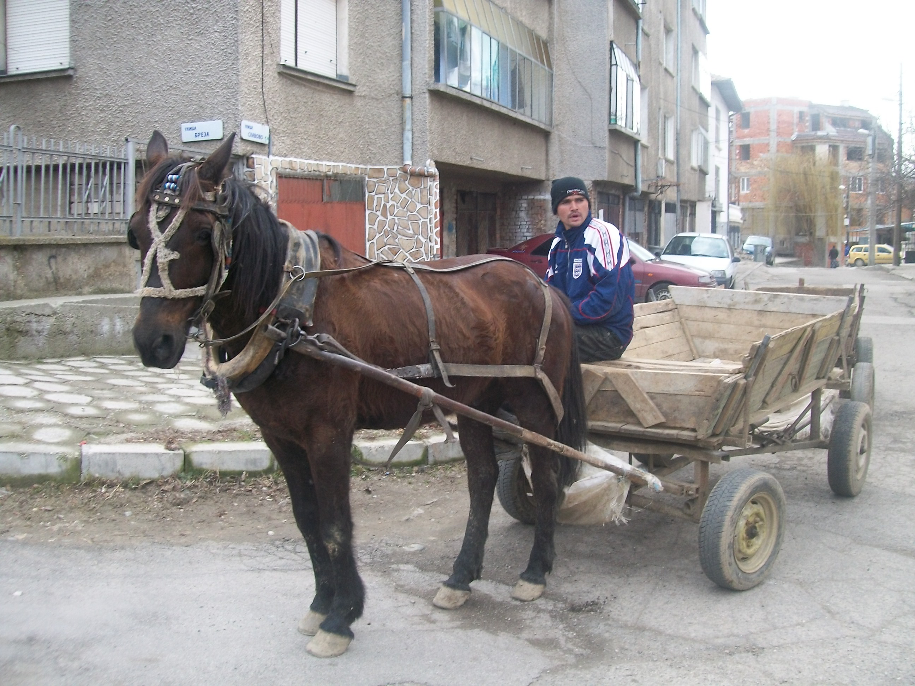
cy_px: 343
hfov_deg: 51.4
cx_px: 458
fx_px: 952
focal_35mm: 36
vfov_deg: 39.7
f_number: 2.7
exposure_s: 1/160
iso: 80
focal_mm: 6
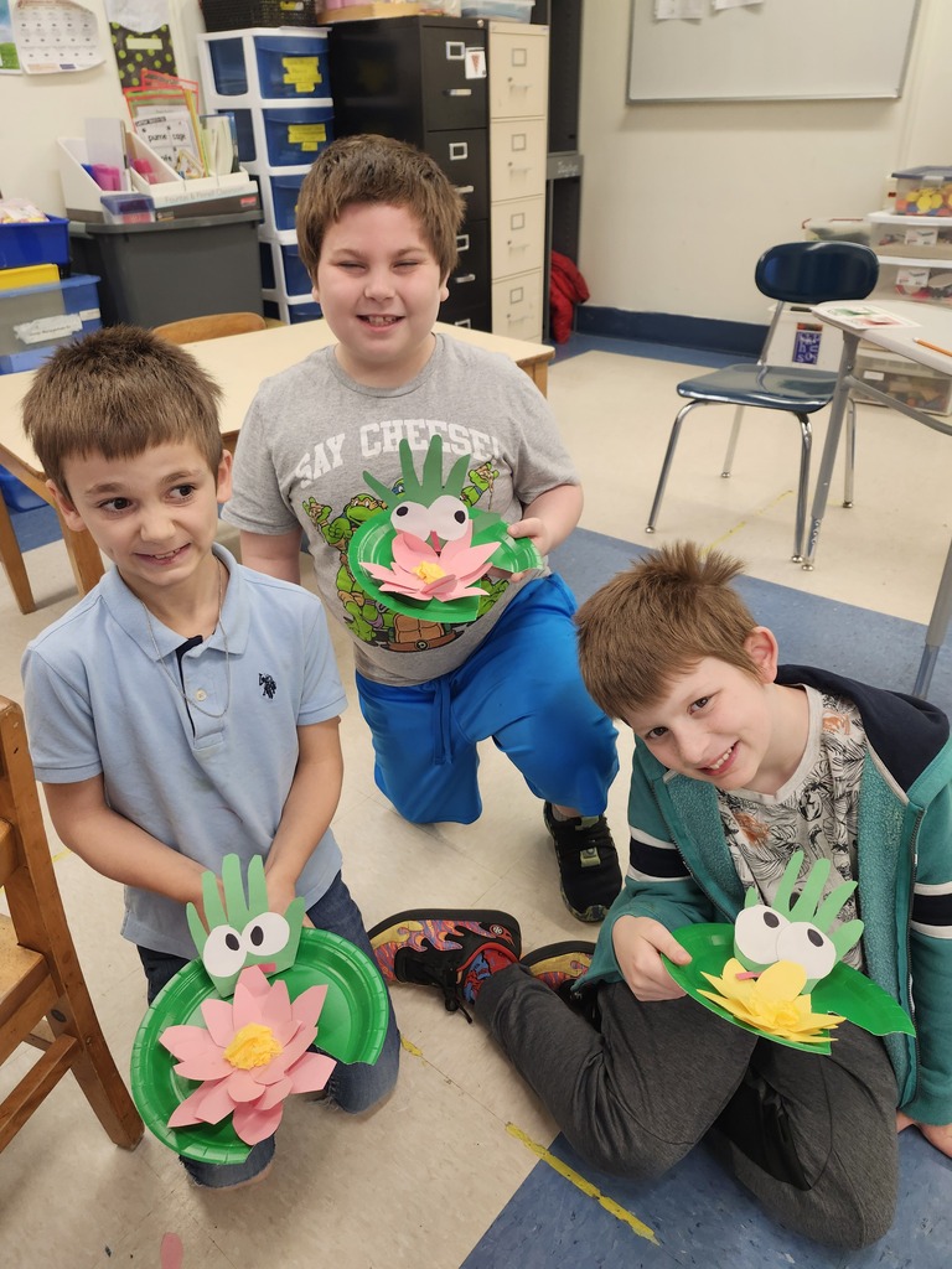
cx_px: 476
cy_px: 634
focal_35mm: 23
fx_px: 843
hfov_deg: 58.9
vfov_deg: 73.9
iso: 200
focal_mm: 5.54
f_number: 1.8
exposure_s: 1/120
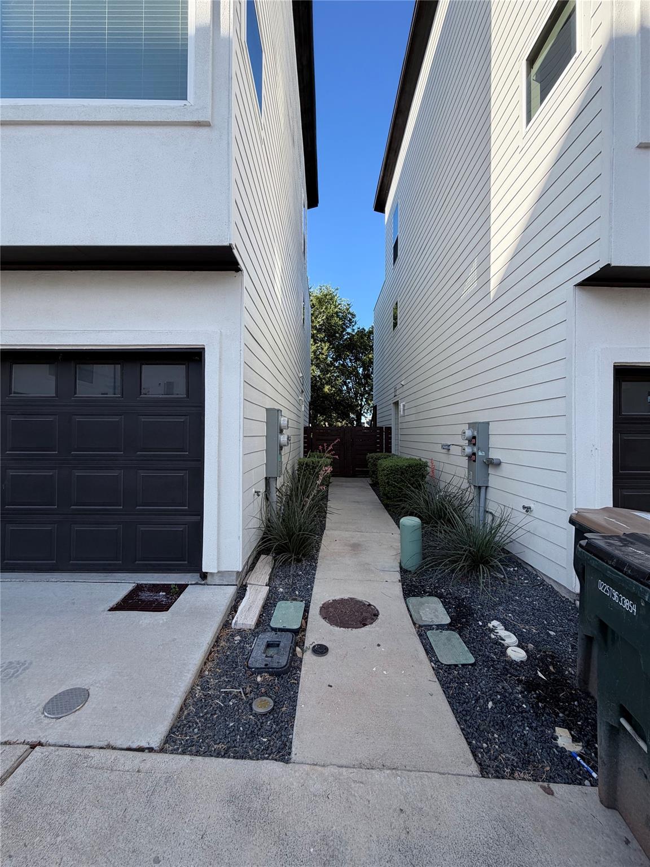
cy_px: 434
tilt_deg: +0.6
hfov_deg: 85.7
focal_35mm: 14
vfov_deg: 102.1
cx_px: 325
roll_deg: -0.9
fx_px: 351
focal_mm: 2.22
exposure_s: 1/502
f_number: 2.2
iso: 50
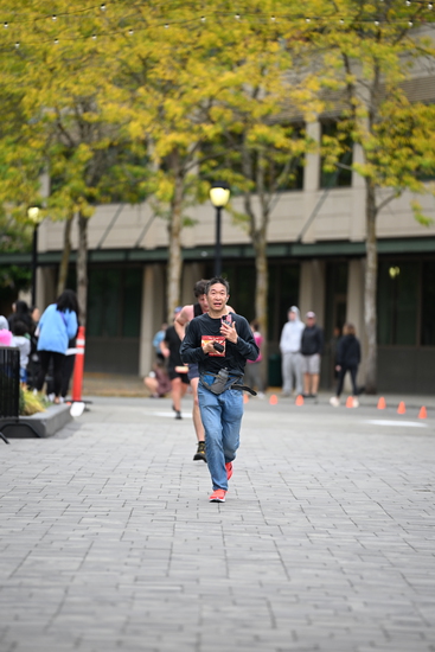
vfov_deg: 10.3
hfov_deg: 6.9
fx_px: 3622
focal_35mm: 200
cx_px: 218
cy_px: 326
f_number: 2.8
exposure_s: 1/2000
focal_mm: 200
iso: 640
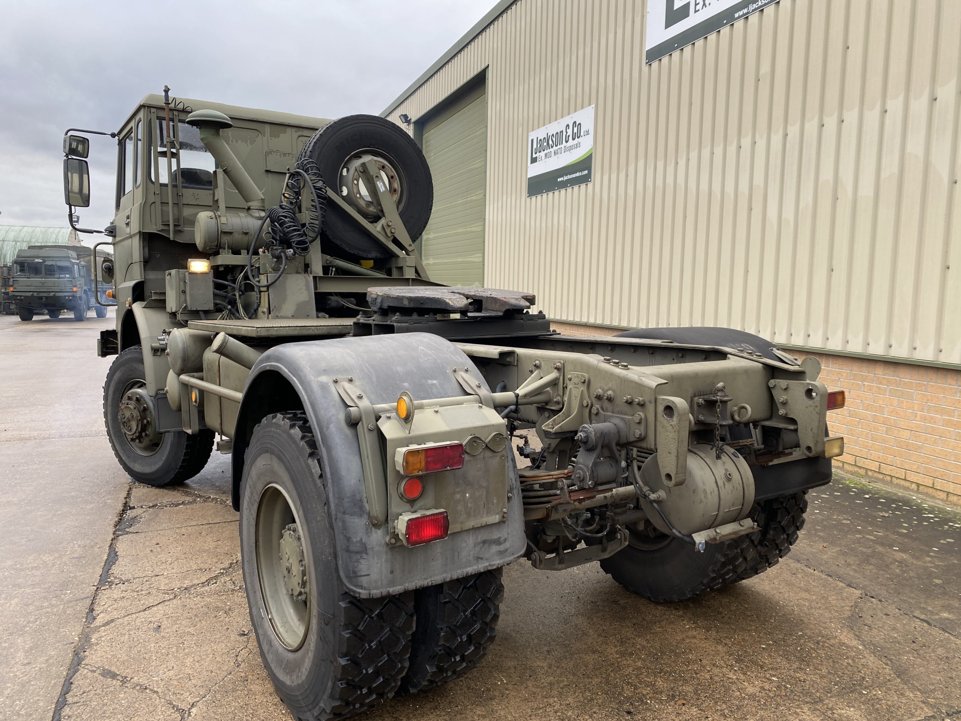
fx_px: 722
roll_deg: +0.4
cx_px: 480
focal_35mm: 26
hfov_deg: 67.3
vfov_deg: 53.1
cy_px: 360
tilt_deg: -4.3
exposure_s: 1/131
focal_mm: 4.25
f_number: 1.8
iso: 32
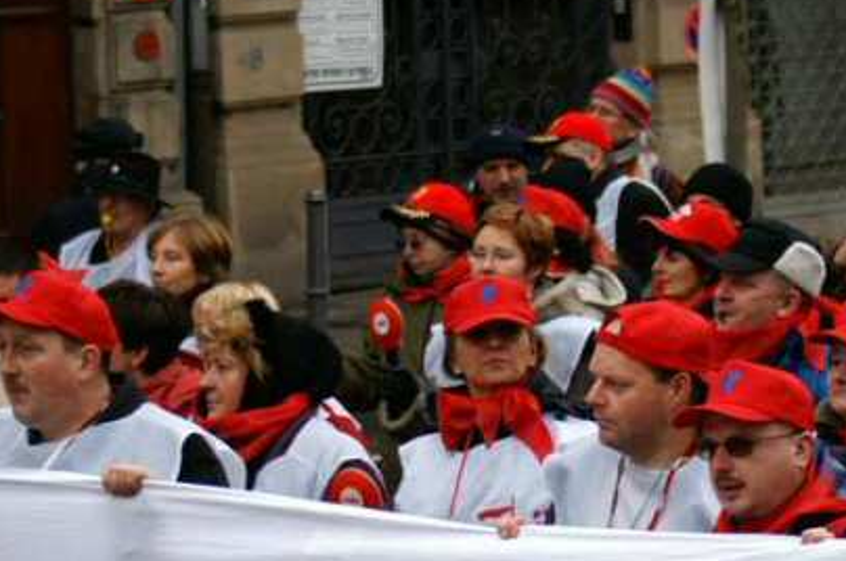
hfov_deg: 7.2
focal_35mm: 285
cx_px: 618
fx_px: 6693
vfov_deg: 4.8
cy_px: 512
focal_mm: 75
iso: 100
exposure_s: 1/200
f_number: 4.5
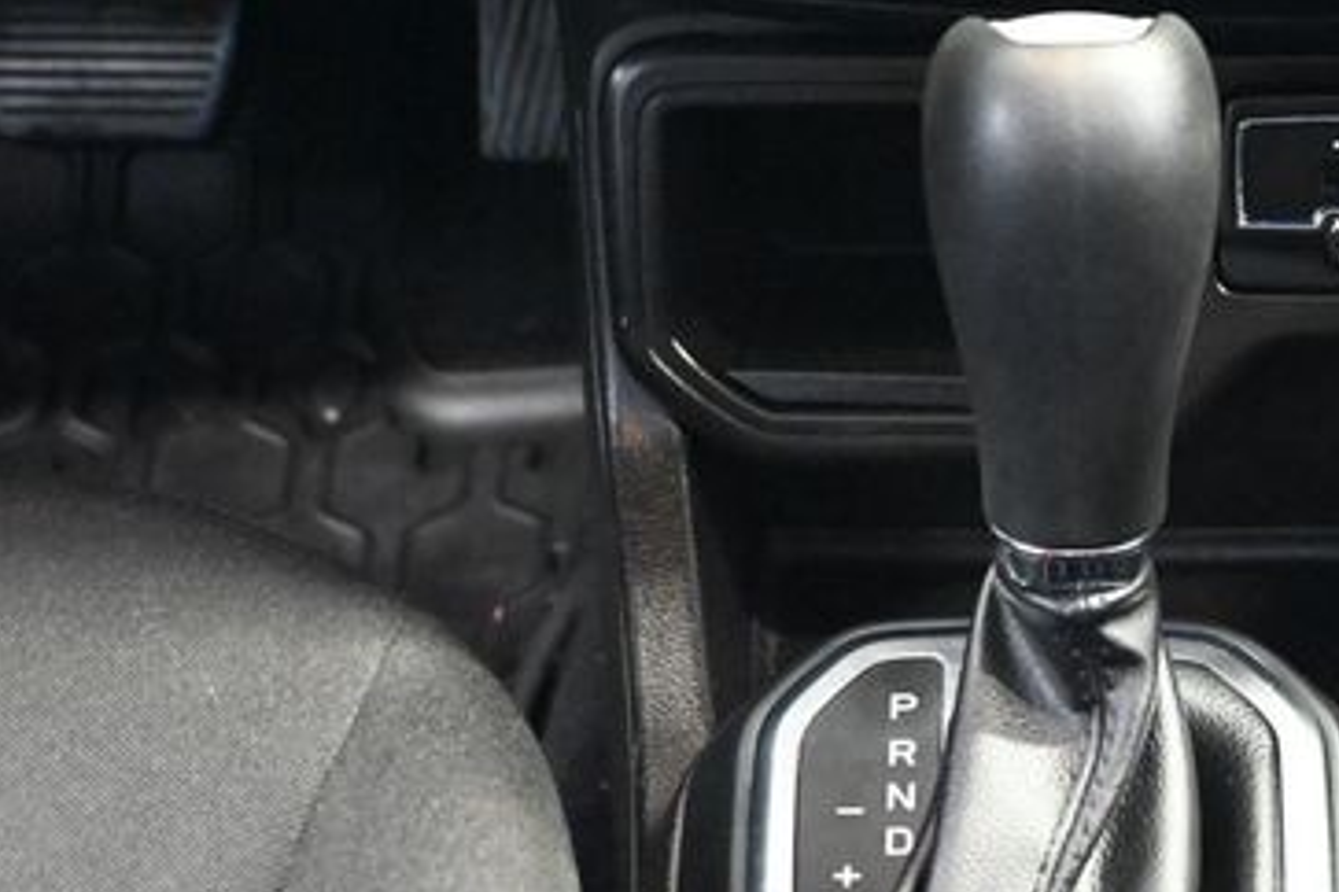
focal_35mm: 98
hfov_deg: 20.6
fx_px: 3640
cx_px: 1055
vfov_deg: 14.0
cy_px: 542
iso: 12800
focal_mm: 37
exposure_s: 1/10
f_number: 5.3
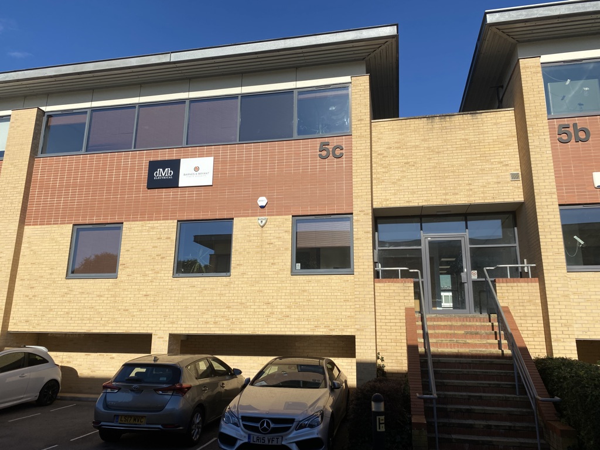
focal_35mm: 26
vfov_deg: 53.1
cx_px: 300
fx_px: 451
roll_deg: -1.6
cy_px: 225
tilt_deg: +16.2
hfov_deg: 67.3
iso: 32
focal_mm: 4.25
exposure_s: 1/4274
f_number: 1.8
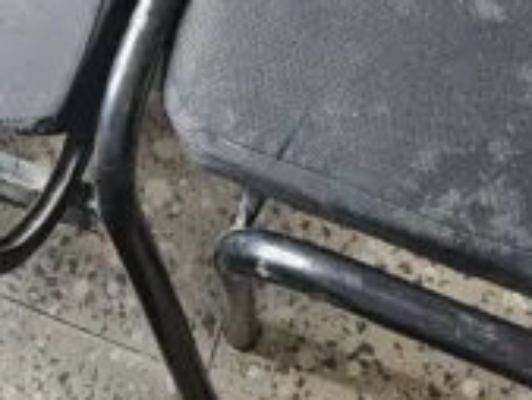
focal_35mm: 87
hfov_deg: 22.2
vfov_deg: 14.9
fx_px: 1338
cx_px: 101
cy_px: -312
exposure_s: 1/120
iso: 400
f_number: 1.7
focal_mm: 6.3
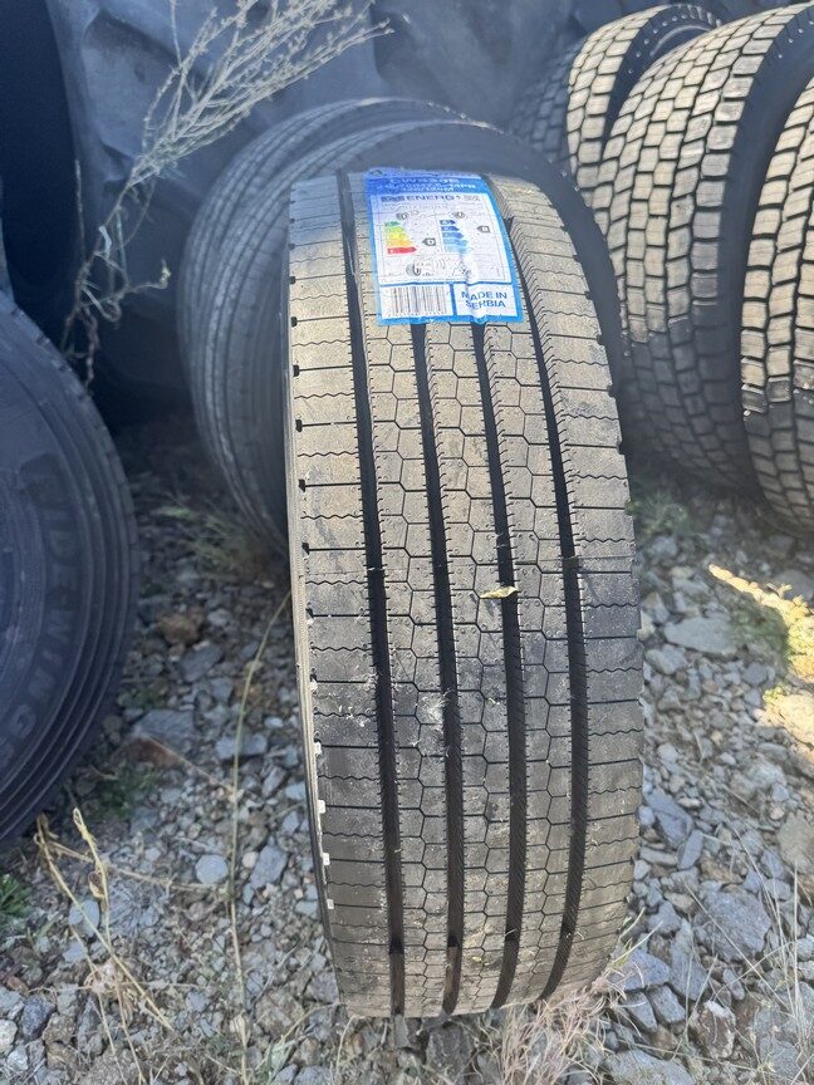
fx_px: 752
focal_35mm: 24
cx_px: 407
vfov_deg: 71.6
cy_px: 542
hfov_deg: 56.8
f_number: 1.78
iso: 80
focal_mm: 6.76
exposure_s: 1/876
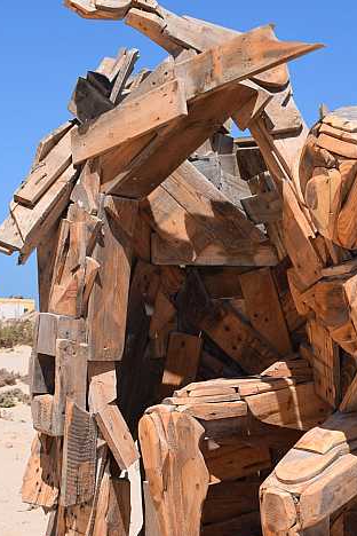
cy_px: 440
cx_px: 267
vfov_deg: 24.3
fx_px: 1221
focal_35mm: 82
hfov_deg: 16.6
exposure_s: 1/500
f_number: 11
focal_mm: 25
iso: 200
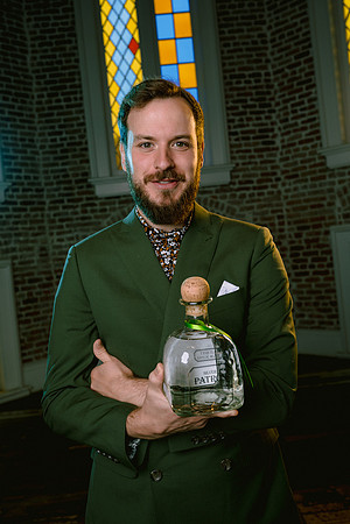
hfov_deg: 37.9
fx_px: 510
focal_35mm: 35
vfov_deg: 54.4
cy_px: 262
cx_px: 175
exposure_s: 1/160
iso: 200
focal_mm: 35
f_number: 5.6
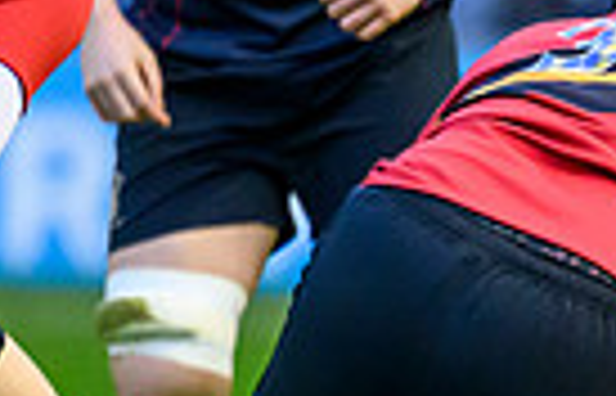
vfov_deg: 0.4
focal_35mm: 3127
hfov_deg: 0.7
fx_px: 52909
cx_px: 1594
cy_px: 522
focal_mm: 560
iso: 6400
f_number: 4
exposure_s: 1/1250
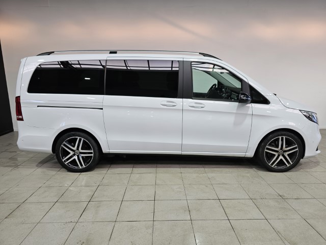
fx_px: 217
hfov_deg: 73.9
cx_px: 163
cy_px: 122
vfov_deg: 58.9
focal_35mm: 23
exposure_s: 1/190
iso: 64
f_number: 1.7
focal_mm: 6.3
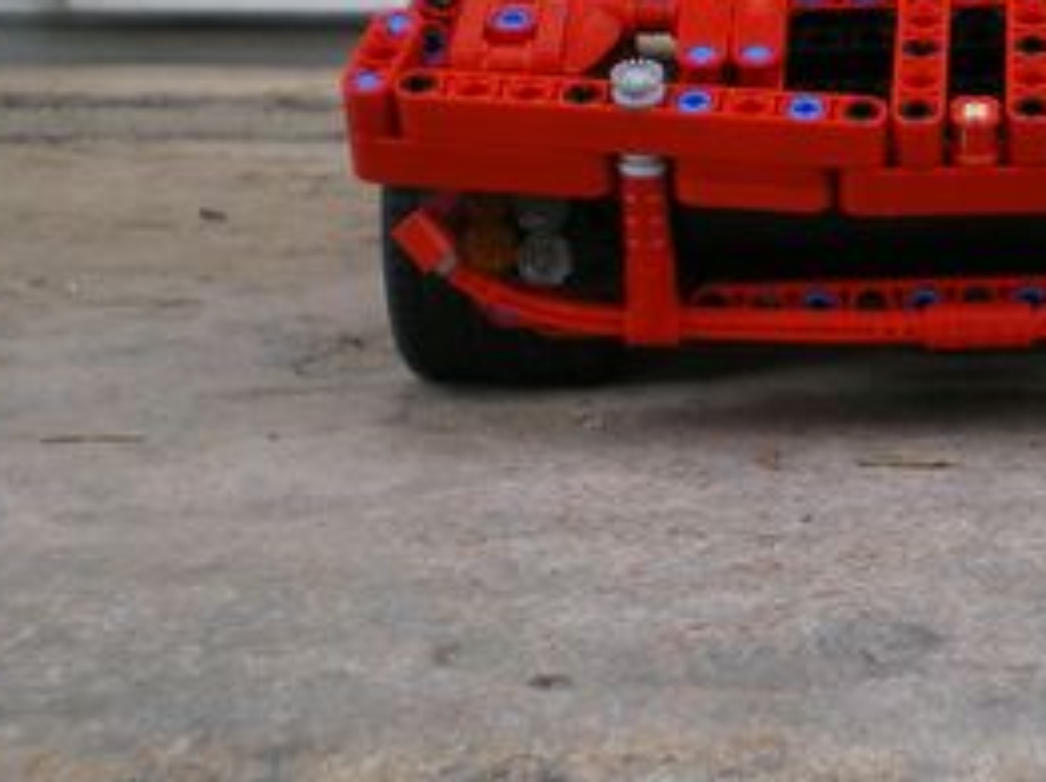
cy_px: 176
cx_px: 966
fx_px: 2808
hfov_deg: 20.6
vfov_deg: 15.8
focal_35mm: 93
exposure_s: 1/125
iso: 64
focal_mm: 6.3
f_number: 3.1
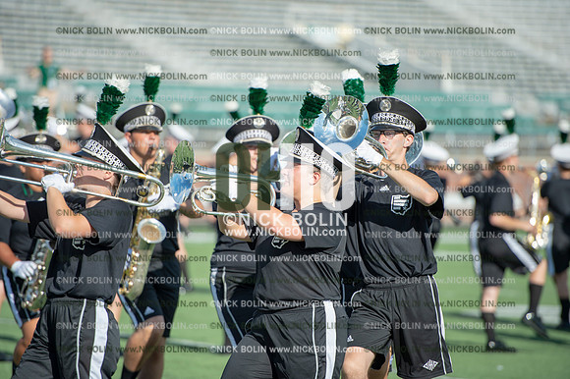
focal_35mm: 200
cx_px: 285
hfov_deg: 10.3
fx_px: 3165
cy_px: 190
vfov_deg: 6.9
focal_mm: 200
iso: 160
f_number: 2.8
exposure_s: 1/2000
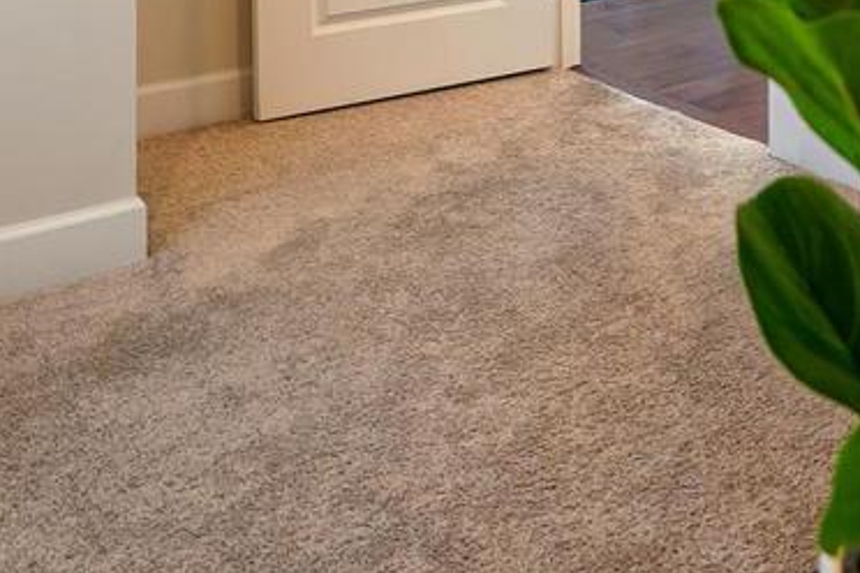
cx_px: 592
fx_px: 1385
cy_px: -323
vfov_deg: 19.8
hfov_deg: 34.1
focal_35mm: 58
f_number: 2.8
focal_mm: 10
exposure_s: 1/30
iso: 200
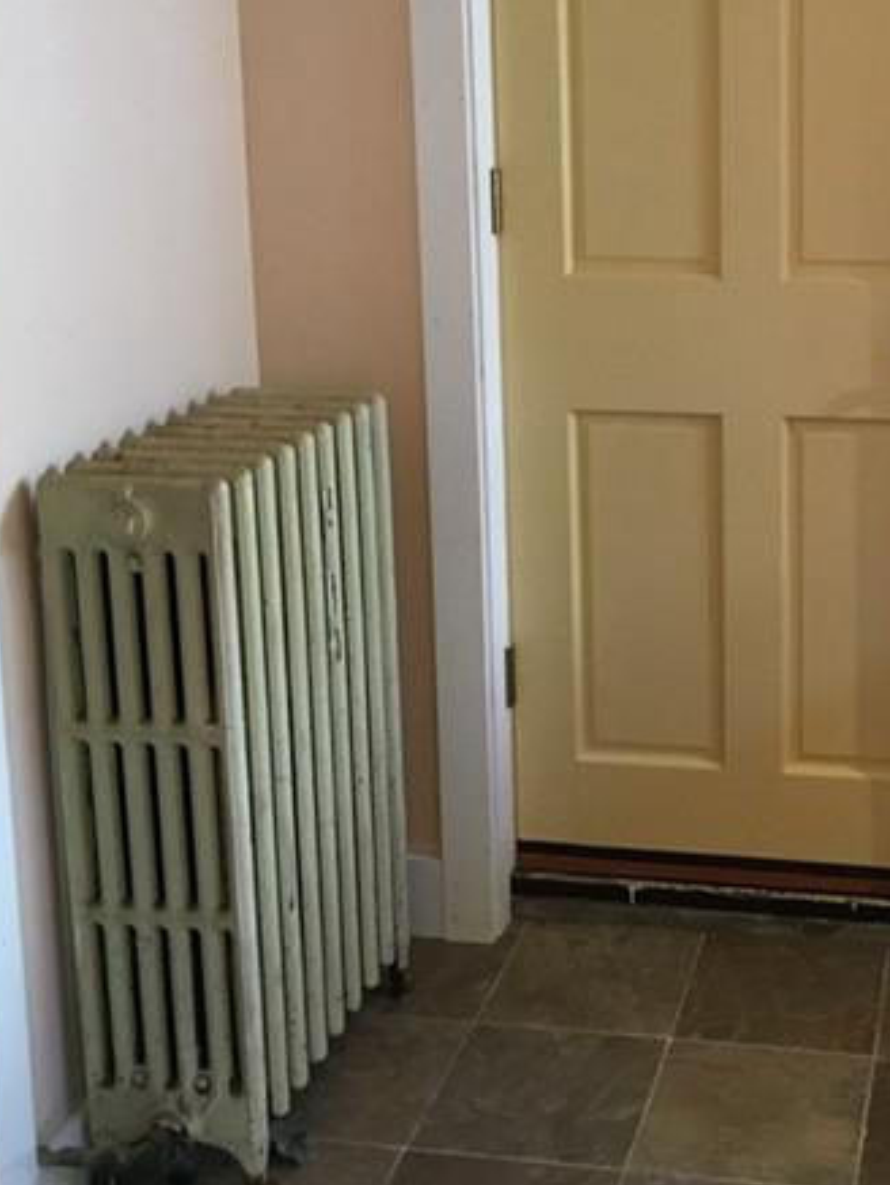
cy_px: 339
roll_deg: +1.3
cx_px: 741
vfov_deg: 36.8
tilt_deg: -8.9
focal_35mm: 51
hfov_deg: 27.9
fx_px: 1747
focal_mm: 4.15
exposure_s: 1/24
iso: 200
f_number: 2.2
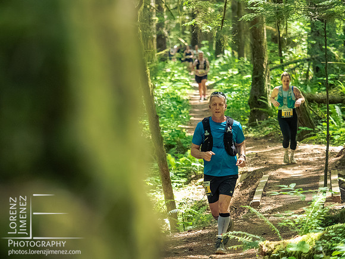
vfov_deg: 8.2
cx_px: 172
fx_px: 1794
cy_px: 130
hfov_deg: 11.0
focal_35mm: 180
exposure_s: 1/800
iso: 5000
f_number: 2.8
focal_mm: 90
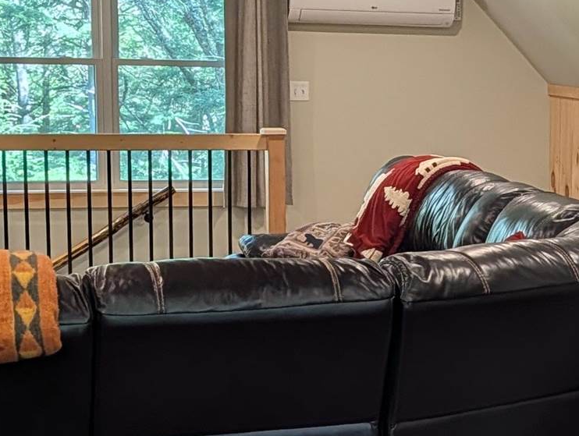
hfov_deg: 19.3
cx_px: 552
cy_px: 317
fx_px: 1659
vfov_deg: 14.9
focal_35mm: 99
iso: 33
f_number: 1.68
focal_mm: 6.9
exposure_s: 1/120
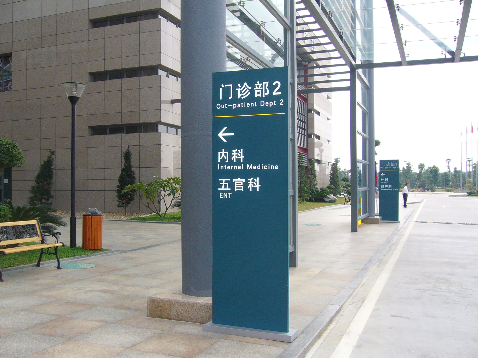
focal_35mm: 35
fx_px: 483
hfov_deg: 52.6
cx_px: 239
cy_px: 179
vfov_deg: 40.7
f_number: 5.6
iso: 100
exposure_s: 1/200
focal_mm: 5.8
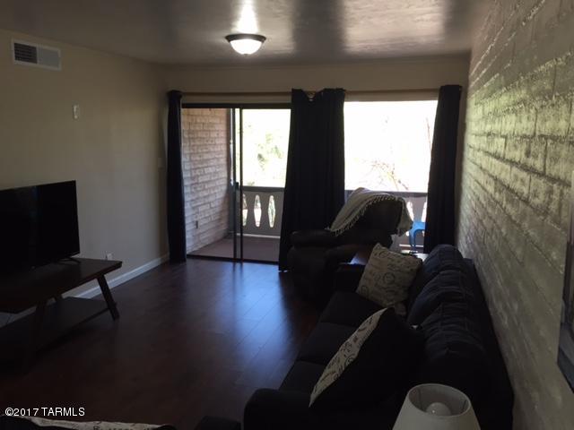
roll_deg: -0.5
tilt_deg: -9.4
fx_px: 481
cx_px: 287
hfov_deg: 61.7
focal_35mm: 29
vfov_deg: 48.2
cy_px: 215
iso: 32
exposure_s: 1/30
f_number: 2.2
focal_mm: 4.15
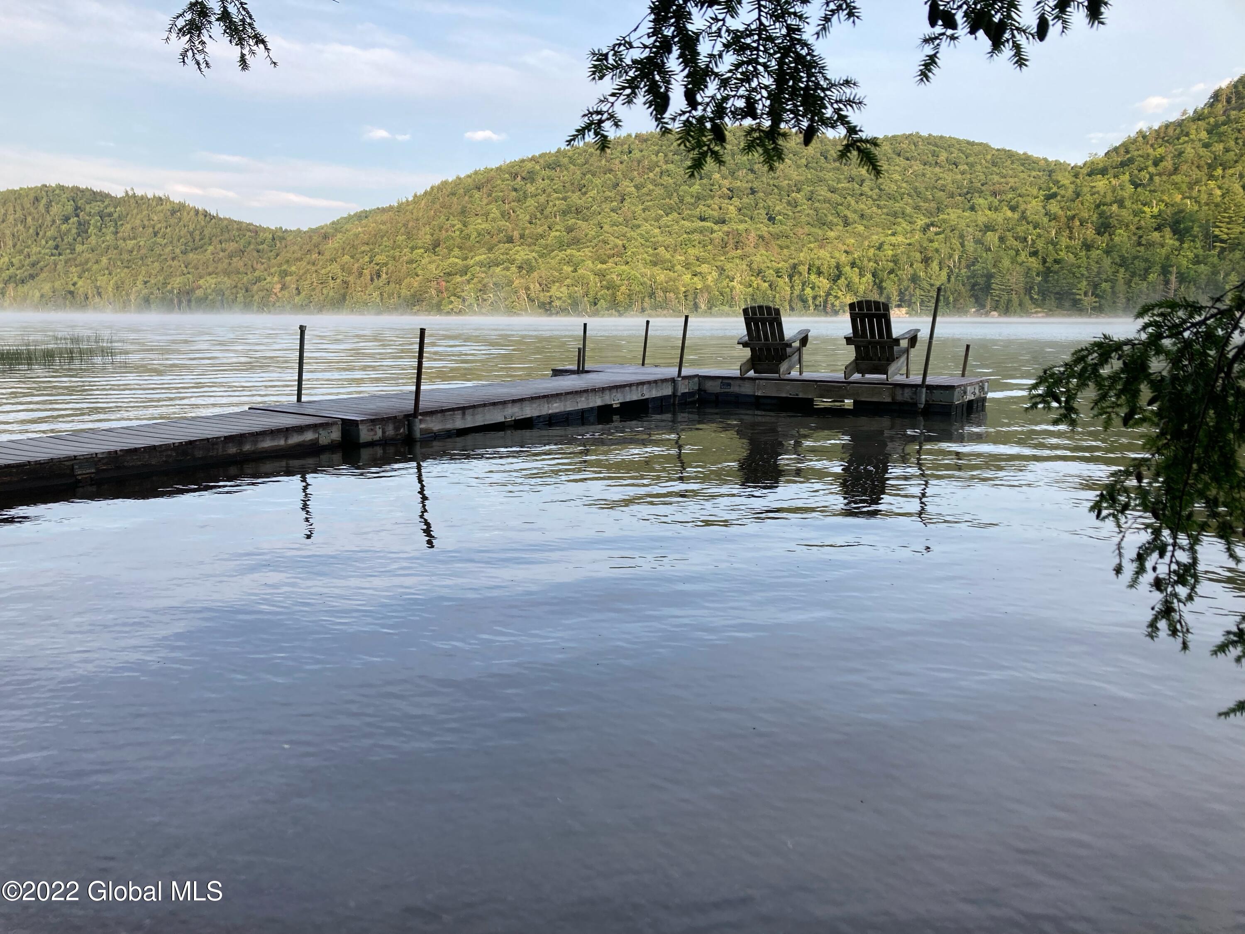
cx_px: 622
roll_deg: +0.0
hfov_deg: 63.4
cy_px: 467
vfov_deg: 49.7
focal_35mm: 28
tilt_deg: -8.9
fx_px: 1007
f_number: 1.8
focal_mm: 3.99
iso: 20
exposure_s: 1/340
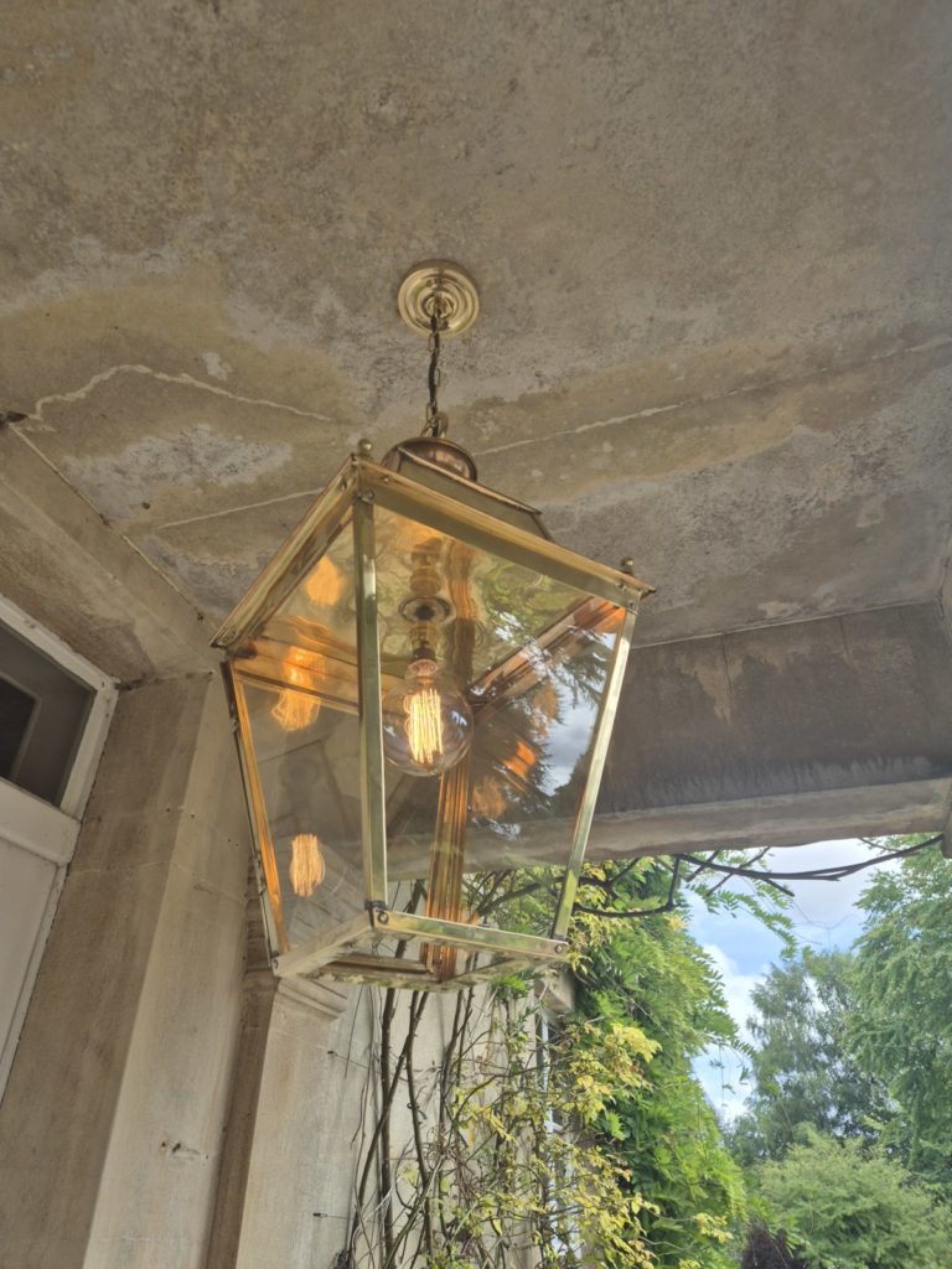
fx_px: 843
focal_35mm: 23
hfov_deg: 58.9
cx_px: 476
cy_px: 634
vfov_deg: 73.9
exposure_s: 1/465
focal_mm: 5.4
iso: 25
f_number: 1.8
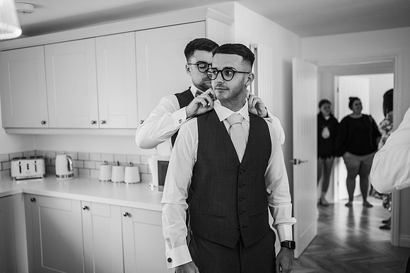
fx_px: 398
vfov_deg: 37.8
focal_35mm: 35
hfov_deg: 54.5
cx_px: 205
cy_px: 136
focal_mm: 35
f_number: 2
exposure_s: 1/200
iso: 400
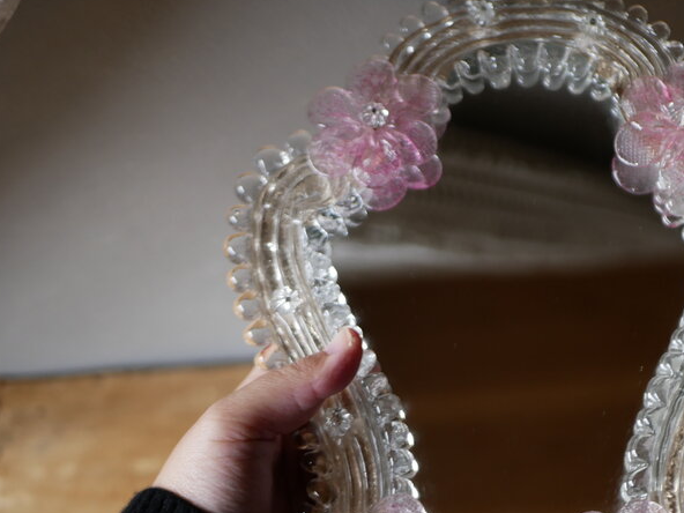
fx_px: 1423
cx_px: 466
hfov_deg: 26.8
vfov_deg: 20.4
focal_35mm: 72
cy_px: 306
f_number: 1.7
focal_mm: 25
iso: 320
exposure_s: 1/125
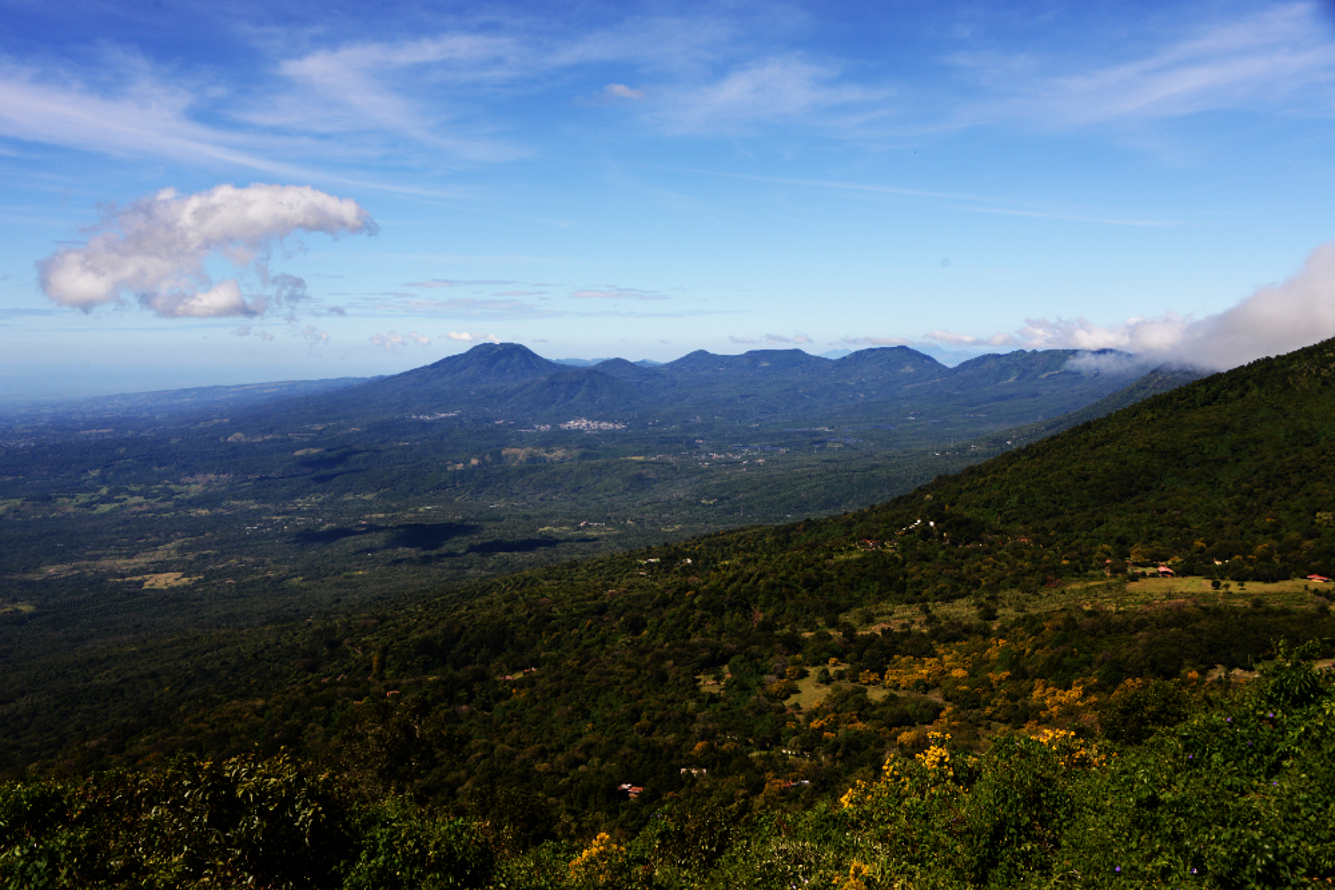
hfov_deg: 55.8
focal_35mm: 34
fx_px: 1261
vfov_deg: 38.9
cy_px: 445
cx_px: 668
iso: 250
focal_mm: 34
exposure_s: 1/800
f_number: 9
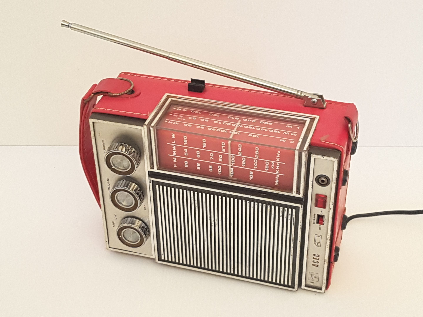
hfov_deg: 67.3
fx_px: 318
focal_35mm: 26
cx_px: 212
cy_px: 158
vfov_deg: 53.1
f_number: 1.7
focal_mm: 4.2
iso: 200
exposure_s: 1/50
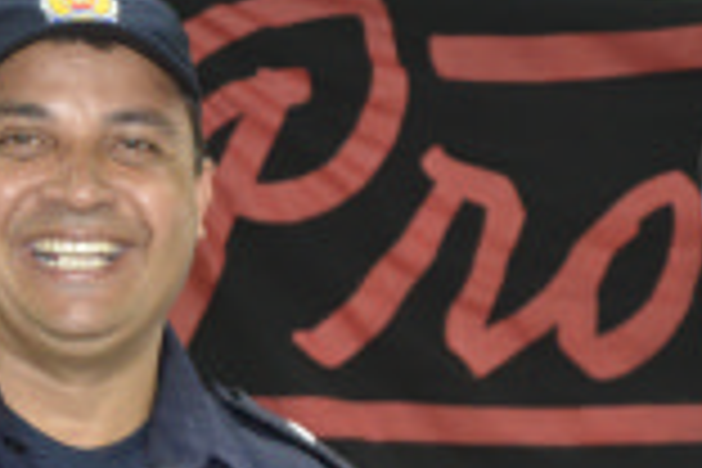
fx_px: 2437
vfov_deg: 10.6
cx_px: 446
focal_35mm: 125
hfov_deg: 16.4
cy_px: 673
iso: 1800
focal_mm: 26
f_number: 3.8
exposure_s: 1/60
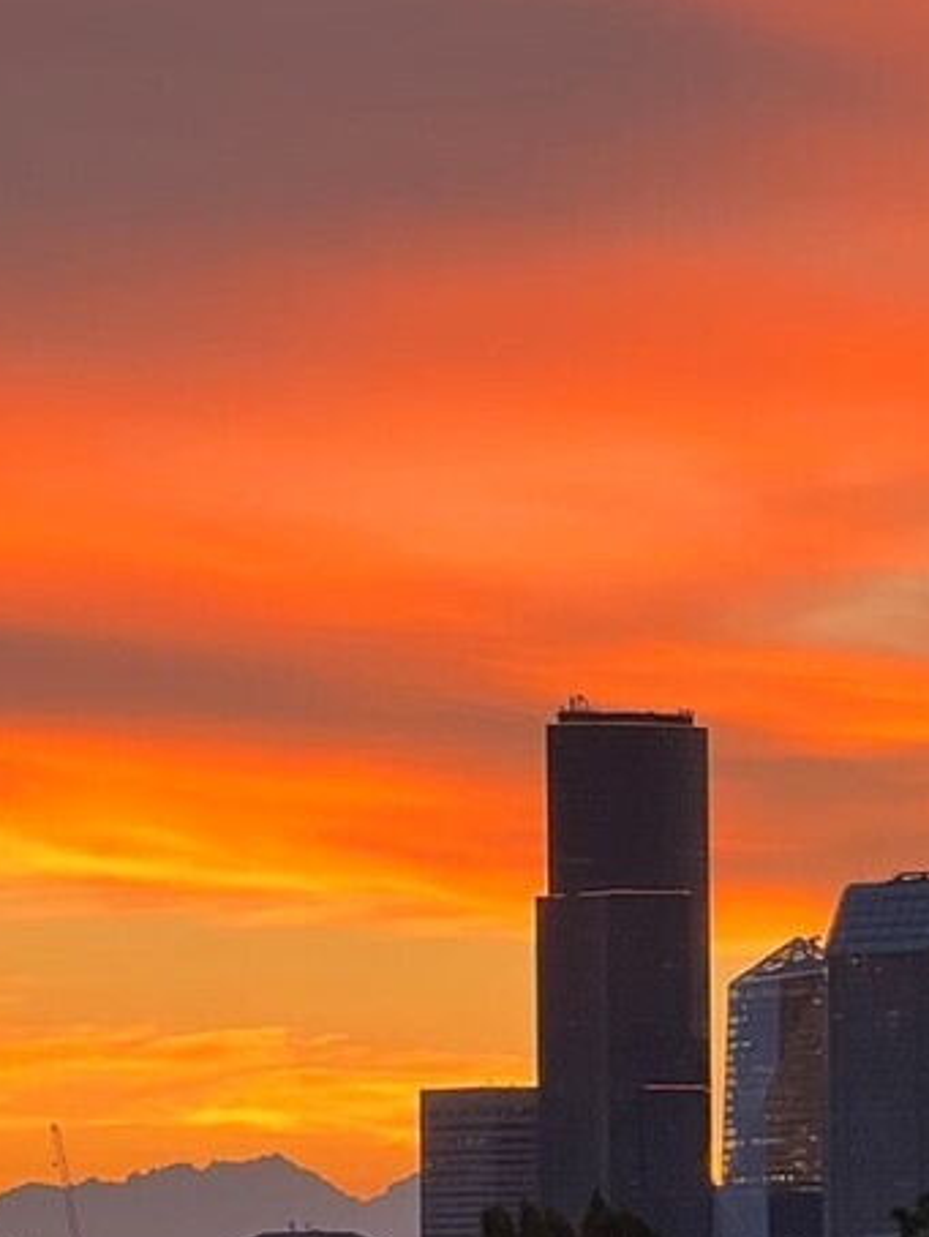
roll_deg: +0.7
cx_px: 381
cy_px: 945
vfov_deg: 8.1
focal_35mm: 244
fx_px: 8723
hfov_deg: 6.1
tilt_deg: +5.0
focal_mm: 9
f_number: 2.8
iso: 100
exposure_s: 1/120
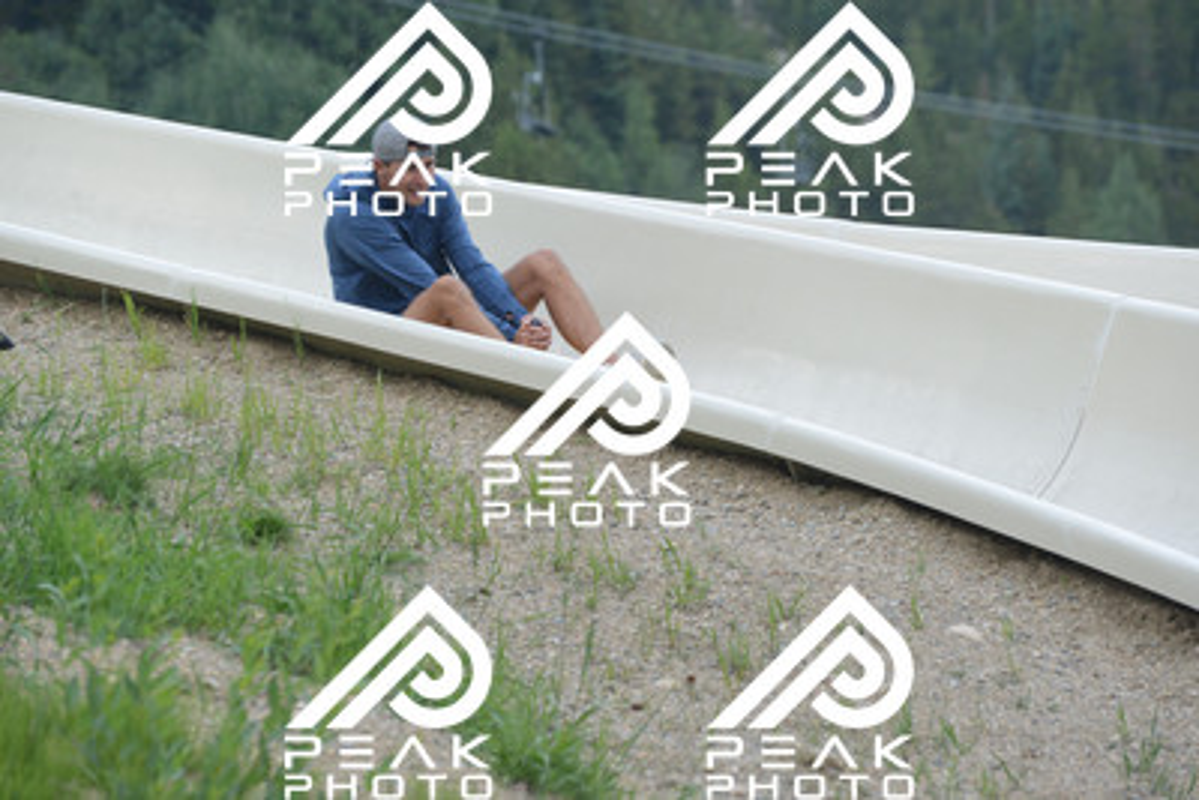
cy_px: 400
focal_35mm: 195
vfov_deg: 7.0
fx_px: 6497
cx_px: 600
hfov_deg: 10.5
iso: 1100
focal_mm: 195
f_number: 6.3
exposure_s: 1/1250
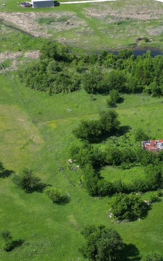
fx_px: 576
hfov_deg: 16.1
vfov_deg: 24.4
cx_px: 88
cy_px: 257
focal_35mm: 81
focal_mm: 6.72
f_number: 1.7
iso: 100
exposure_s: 1/2000
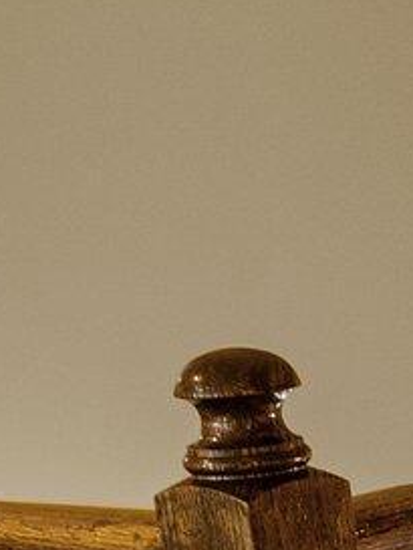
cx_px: 683
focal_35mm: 137
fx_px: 2178
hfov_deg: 10.3
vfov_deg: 11.9
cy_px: 1283
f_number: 6.3
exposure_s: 1/2.5
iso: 400
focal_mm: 19
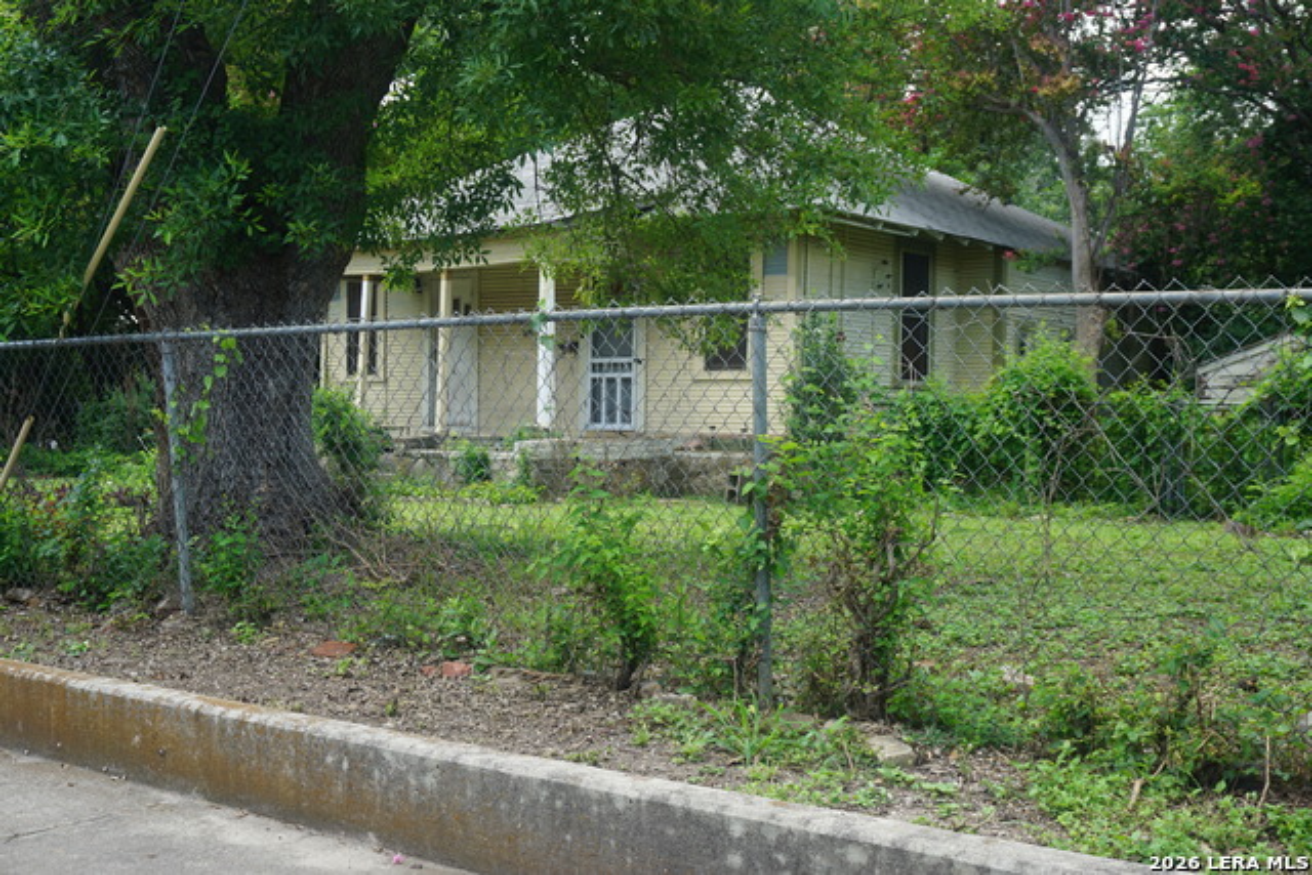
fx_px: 1640
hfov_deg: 43.6
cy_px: 438
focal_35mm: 45
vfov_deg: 29.9
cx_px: 656
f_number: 8
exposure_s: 1/80
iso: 100
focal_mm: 30
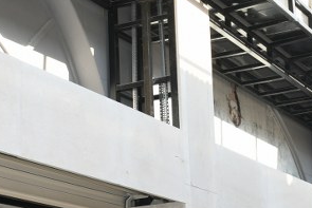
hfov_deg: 19.6
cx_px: 173
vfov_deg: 13.1
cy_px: 155
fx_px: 902
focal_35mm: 104
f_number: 9
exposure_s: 1/100
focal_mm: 24
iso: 320
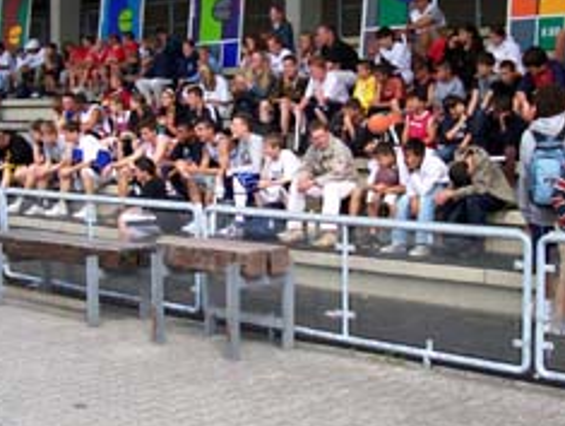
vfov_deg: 22.5
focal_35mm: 65
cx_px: 332
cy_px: 132
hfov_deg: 29.7
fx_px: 1063
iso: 80
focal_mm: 5.6
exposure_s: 1/722
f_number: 2.7
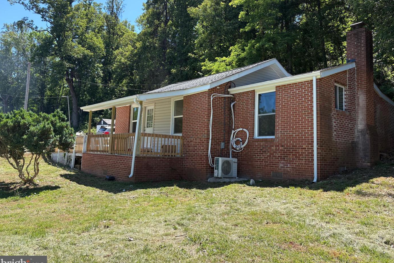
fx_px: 306
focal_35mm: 28
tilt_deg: +6.3
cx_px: 201
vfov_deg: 46.3
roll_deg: -2.2
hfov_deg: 65.5
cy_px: 119
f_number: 1.6
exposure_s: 1/1263
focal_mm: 5.96
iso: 64
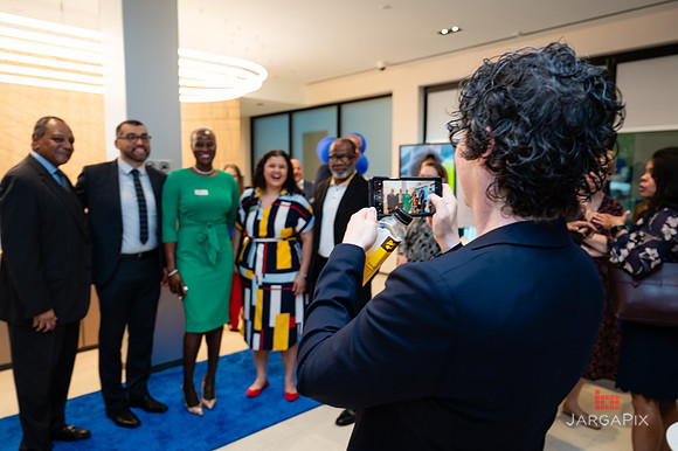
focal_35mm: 26
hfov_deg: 69.6
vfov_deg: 49.6
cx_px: 339
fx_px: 488
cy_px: 226
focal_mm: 25.5
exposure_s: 1/160
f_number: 3.2
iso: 400
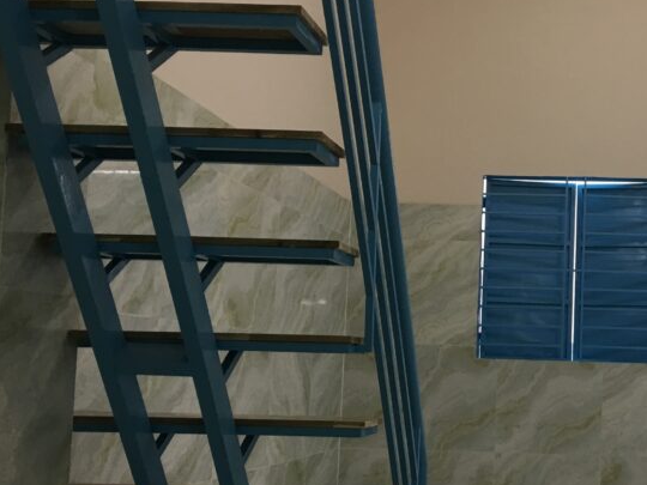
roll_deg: -1.9
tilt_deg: +4.0
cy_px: 310
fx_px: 1028
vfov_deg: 26.5
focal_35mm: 55
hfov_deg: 33.0
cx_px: 593
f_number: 2.2
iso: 32
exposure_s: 1/17
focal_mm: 4.15
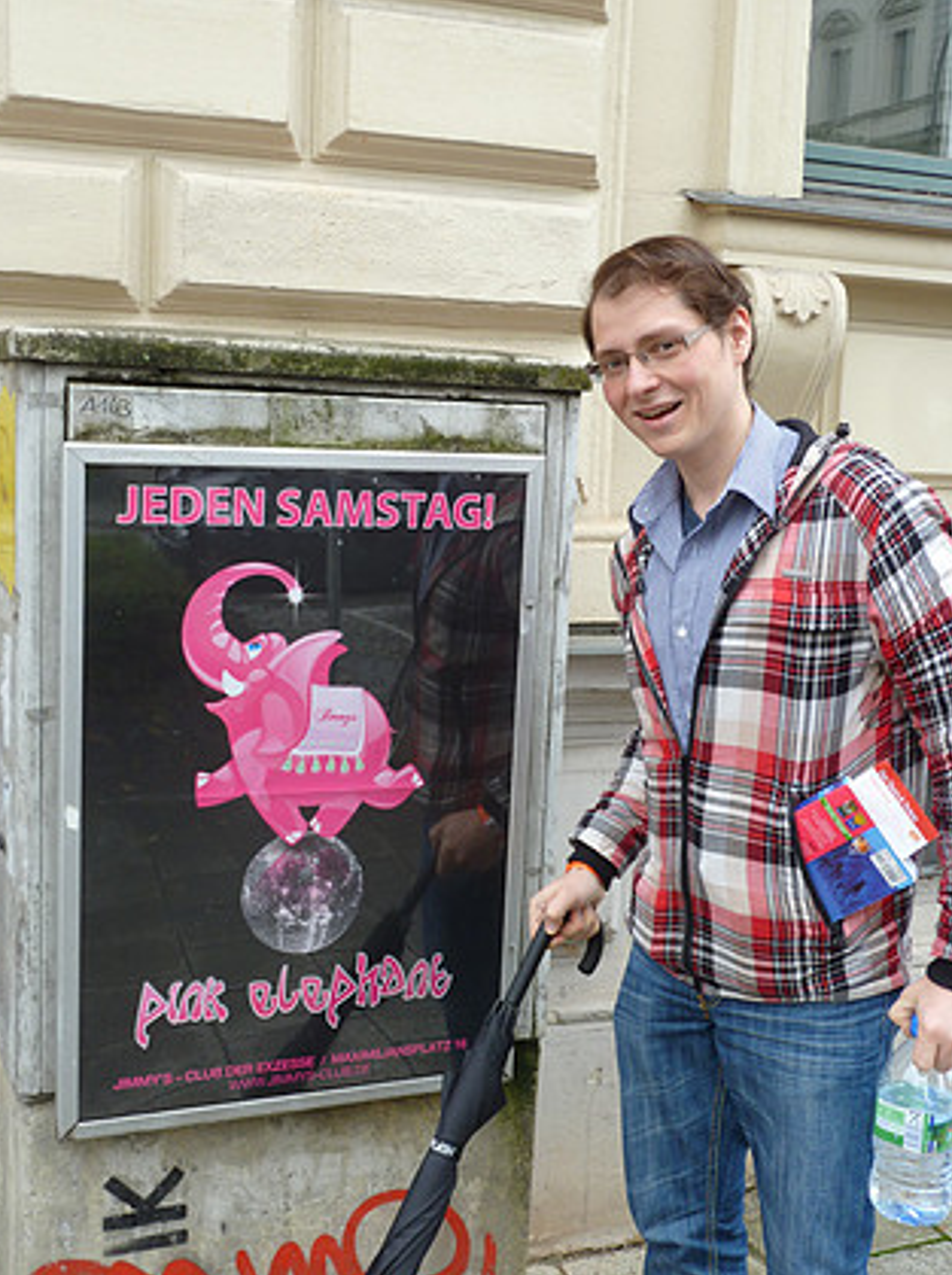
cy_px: 633
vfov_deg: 43.9
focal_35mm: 43
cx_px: 443
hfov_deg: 33.5
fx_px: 1581
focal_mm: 6.5
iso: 80
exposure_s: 1/125
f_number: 4
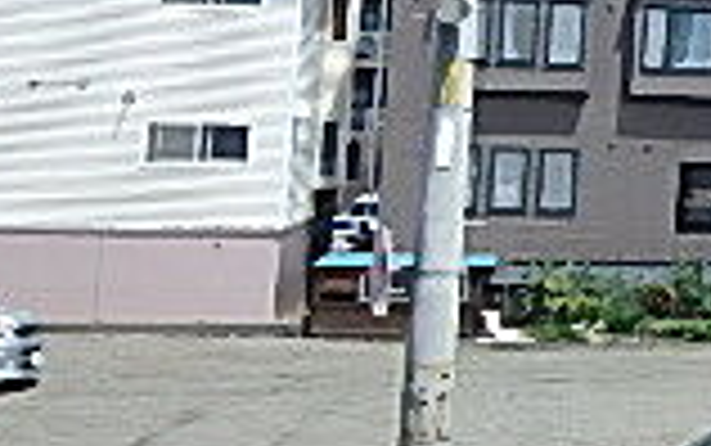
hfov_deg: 18.6
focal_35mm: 90
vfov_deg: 14.2
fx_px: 1745
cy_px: -41
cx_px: 1238
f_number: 3.5
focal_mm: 3.7
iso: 125
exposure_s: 1/800
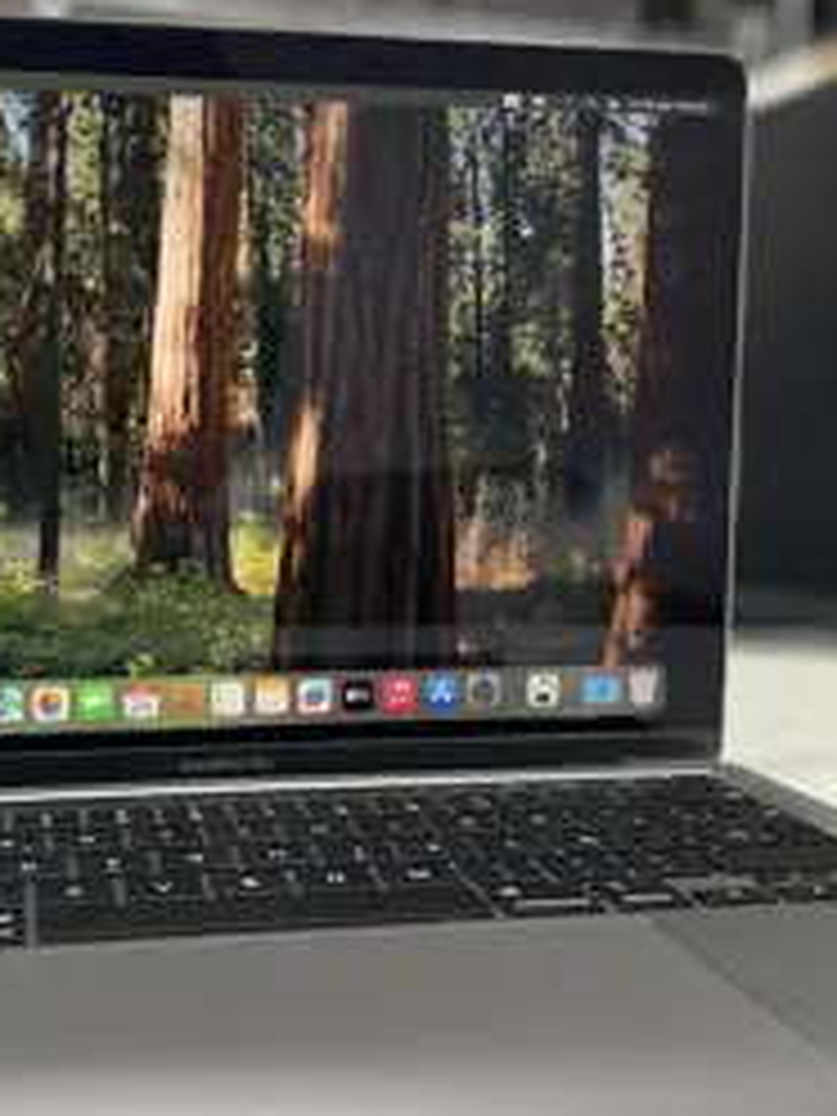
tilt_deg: -5.2
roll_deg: -0.2
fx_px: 1354
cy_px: 594
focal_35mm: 42
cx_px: 230
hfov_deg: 33.8
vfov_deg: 44.8
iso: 160
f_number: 1.6
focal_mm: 4.2
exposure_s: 1/48
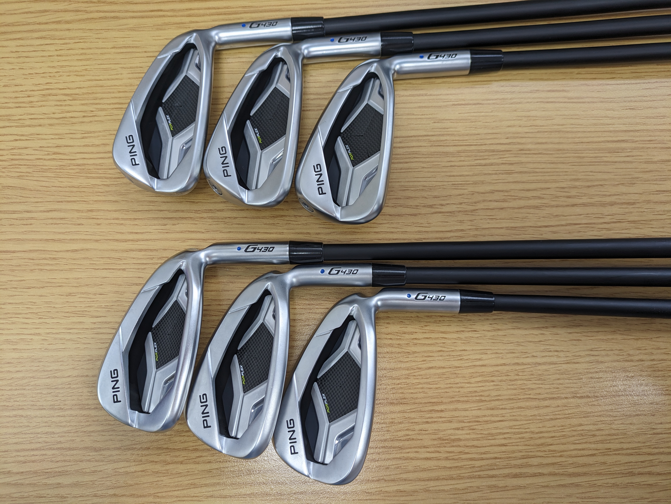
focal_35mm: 25
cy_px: 252
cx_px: 336
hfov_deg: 69.4
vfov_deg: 54.9
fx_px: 485
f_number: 1.89
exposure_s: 1/50
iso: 39
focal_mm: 5.43
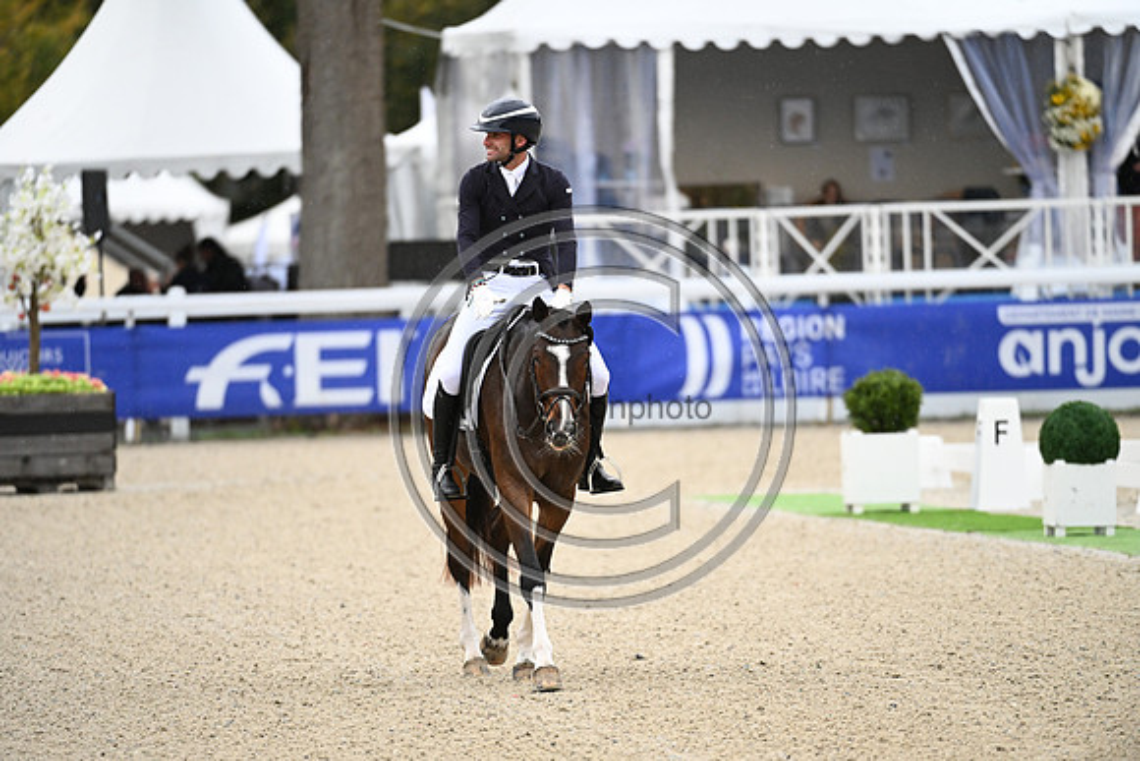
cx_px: 570
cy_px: 380
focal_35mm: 360
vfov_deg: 3.8
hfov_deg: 5.7
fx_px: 11402
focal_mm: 360
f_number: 4.5
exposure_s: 1/1250
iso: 2500
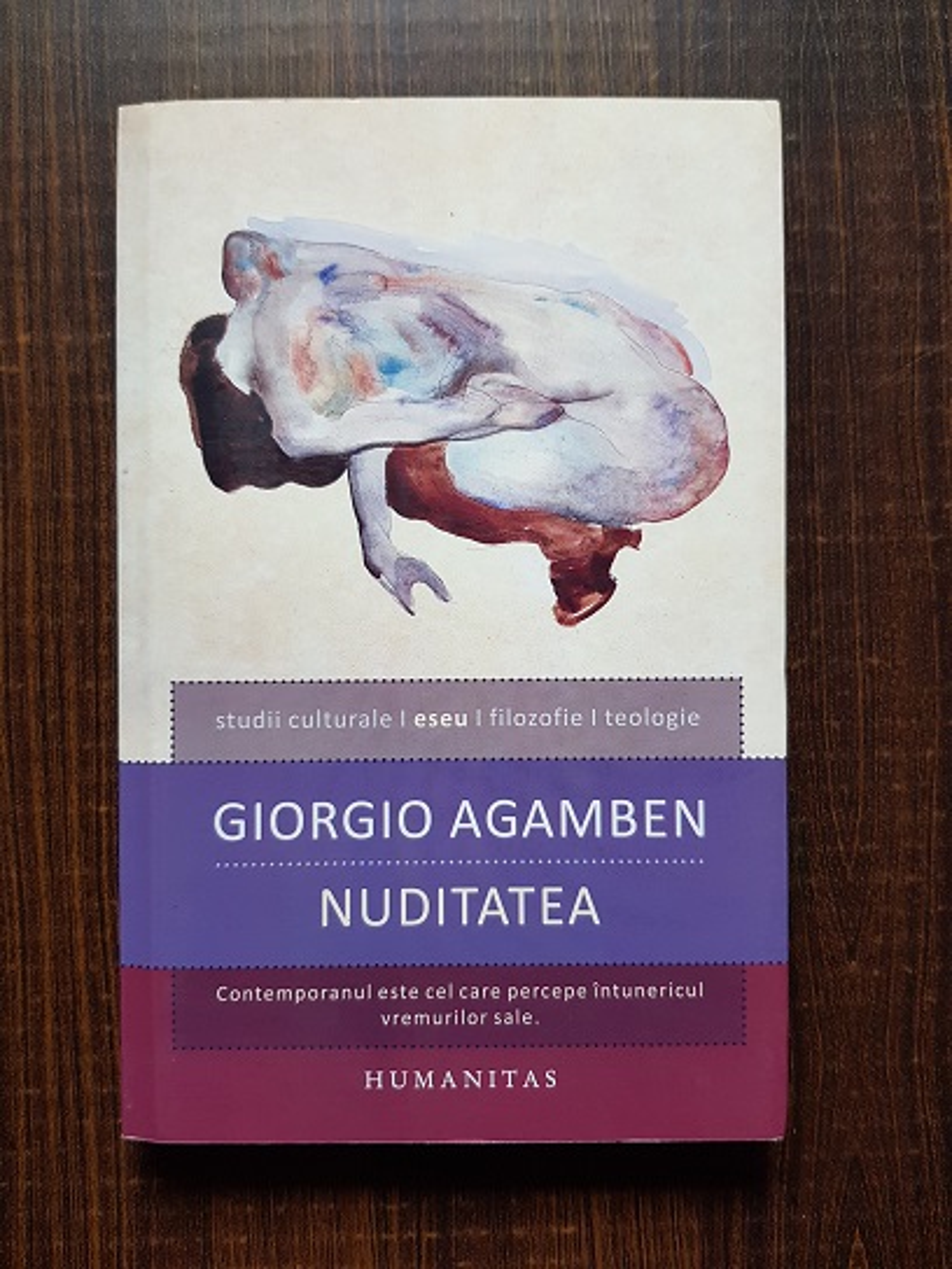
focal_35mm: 26
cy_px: 634
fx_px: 953
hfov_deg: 53.1
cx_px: 476
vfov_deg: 67.3
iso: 125
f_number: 1.7
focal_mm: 4.3
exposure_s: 1/50
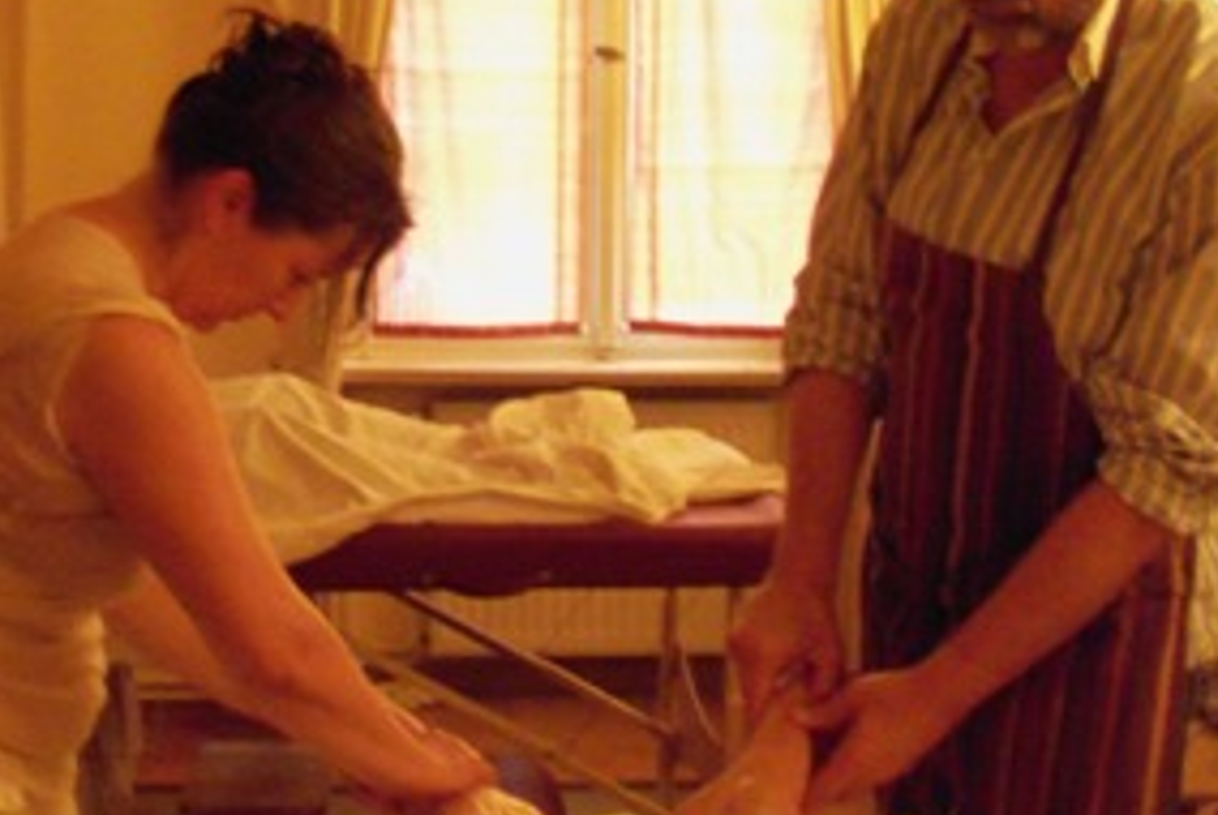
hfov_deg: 31.3
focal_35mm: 64
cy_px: 337
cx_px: 523
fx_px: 2168
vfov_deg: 21.3
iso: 400
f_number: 3
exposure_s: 1/8
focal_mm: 6.3
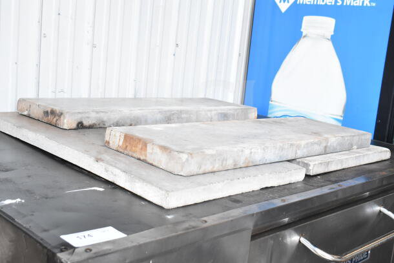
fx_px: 509
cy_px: 132
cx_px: 197
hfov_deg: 42.3
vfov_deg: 29.0
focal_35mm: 46
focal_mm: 31
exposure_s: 1/250
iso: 1600
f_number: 8
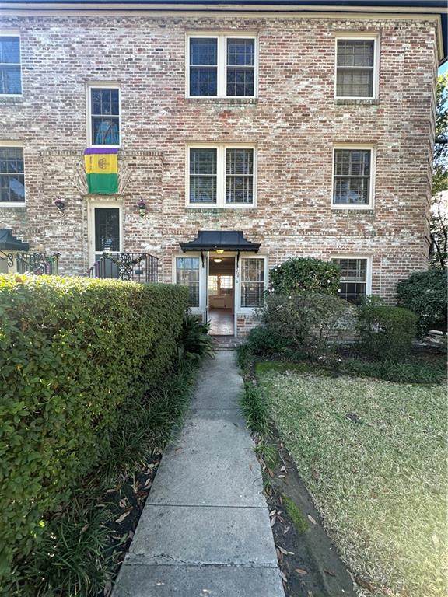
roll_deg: -1.6
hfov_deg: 85.7
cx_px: 224
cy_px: 298
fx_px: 242
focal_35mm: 14
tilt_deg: -1.5
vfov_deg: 102.1
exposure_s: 1/99
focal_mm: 2.22
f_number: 2.2
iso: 50
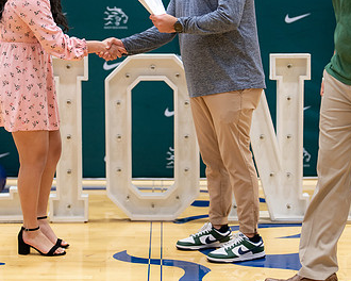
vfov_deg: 16.0
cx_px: 160
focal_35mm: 96
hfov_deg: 20.0
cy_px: 73
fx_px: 997
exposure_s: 1/320
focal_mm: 50
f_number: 1.2
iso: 400
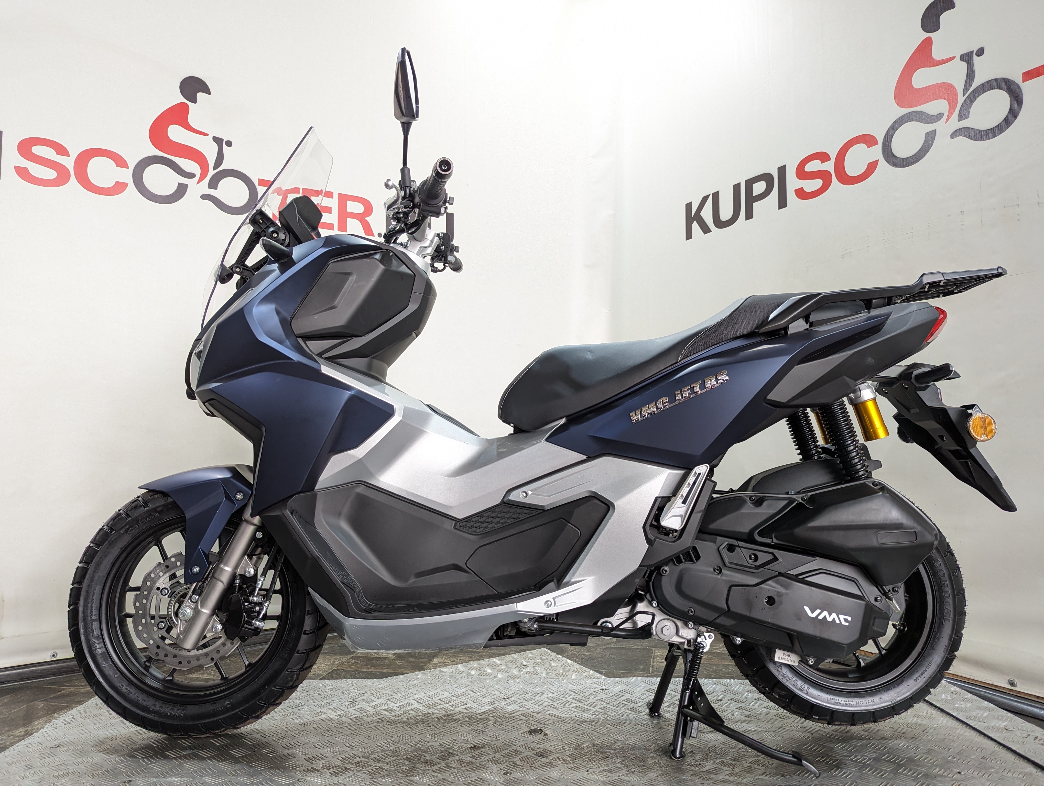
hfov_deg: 71.5
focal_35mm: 24
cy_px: 393
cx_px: 522
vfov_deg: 56.9
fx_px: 725
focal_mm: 6.81
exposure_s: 1/100
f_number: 1.85
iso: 312
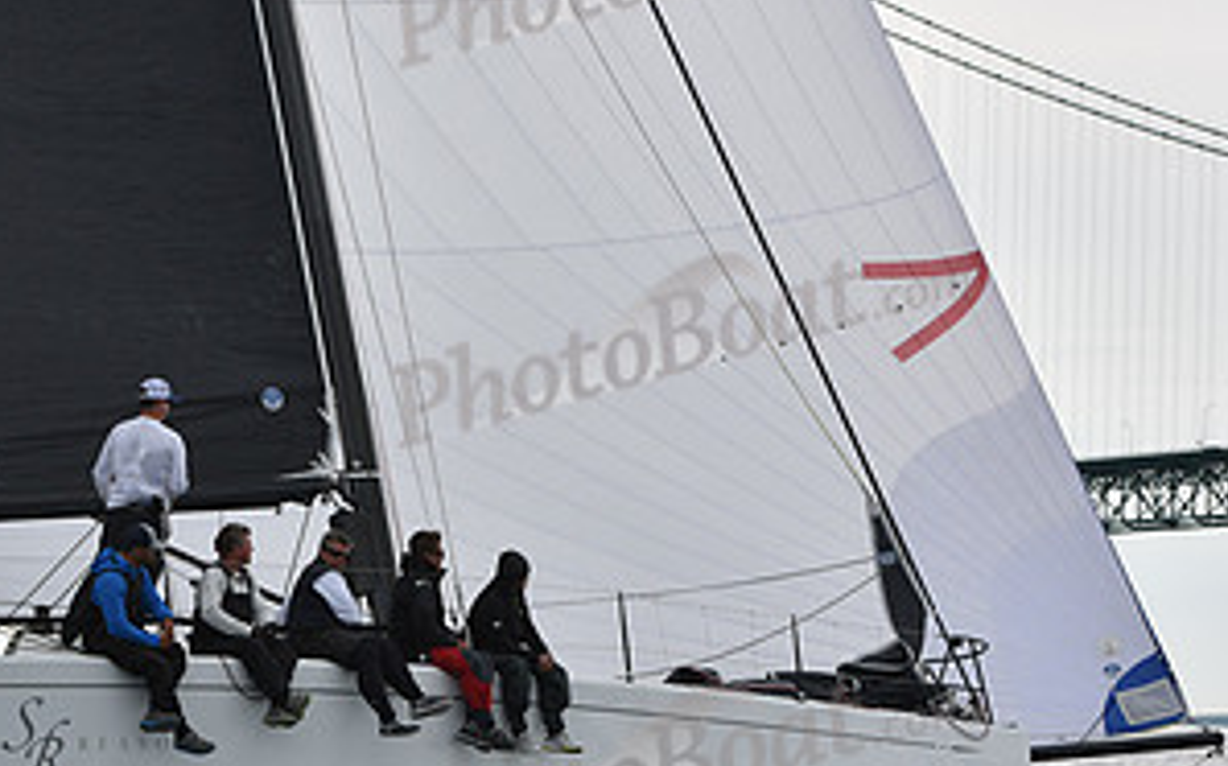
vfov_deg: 9.4
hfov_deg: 14.9
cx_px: 181
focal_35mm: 139
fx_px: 4650
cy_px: 612
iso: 250
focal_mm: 70
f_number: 5.6
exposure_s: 1/800
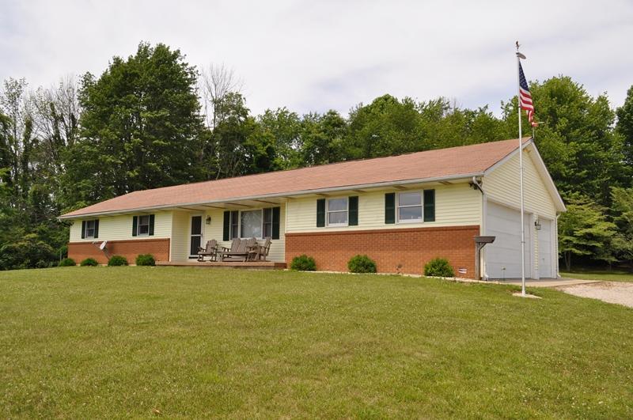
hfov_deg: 62.0
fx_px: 527
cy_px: 210
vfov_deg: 43.5
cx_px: 316
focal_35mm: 30
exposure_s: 1/400
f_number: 10
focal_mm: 20
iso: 200
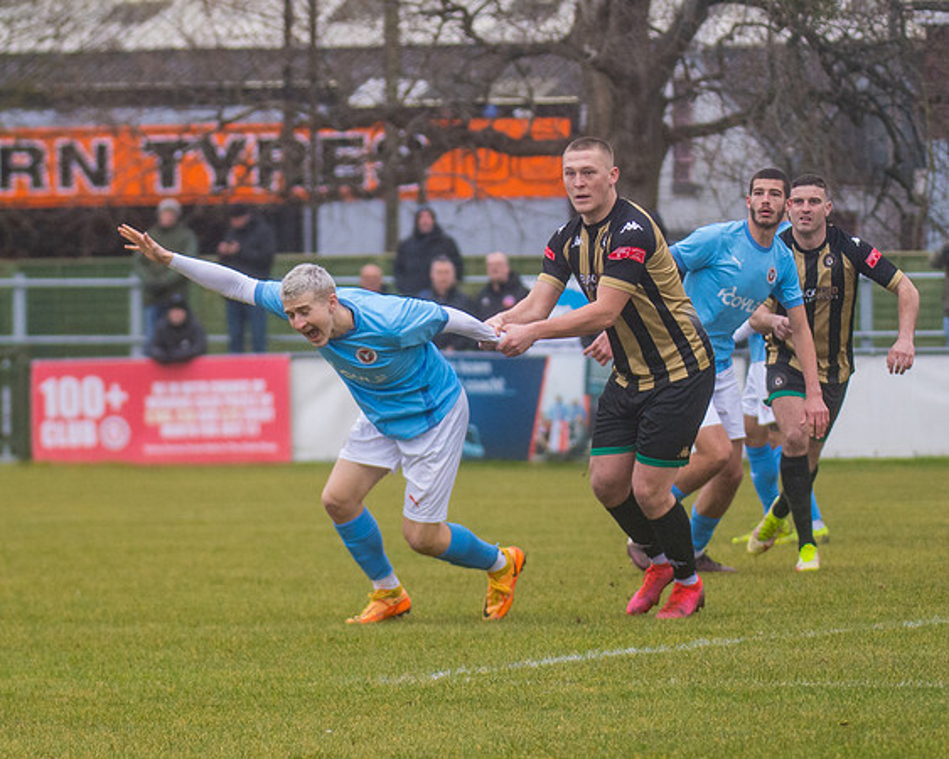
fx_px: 8571
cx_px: 360
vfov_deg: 5.1
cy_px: 337
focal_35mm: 305
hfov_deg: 6.3
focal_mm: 170
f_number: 4
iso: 1250
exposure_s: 1/1600
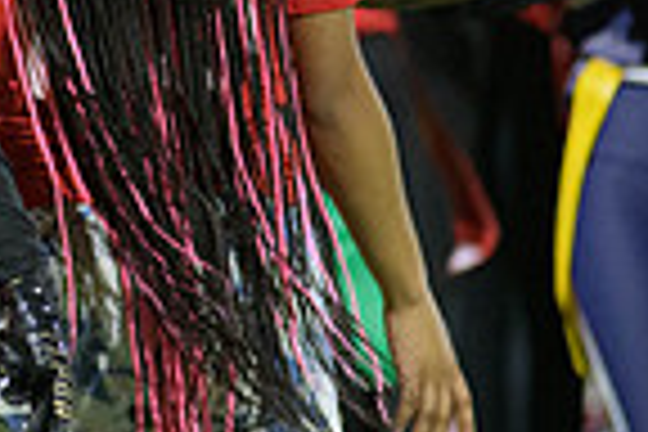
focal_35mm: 805
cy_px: 47
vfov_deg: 1.7
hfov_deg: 2.6
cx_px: -40
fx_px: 14489
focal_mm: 200
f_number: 2.8
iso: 5000
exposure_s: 1/640
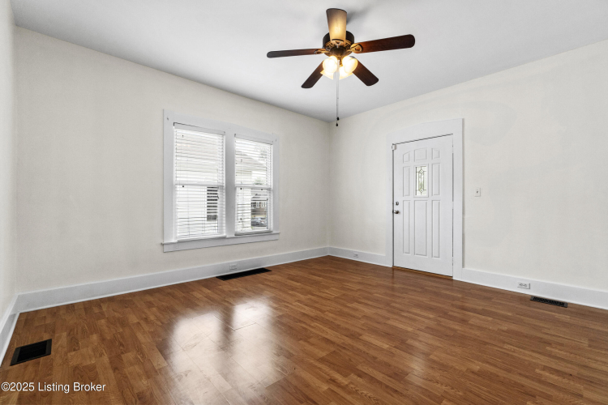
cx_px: 304
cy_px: 202
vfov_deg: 77.3
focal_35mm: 15
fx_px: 253
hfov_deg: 100.4
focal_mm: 10
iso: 400
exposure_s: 1/30
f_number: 8
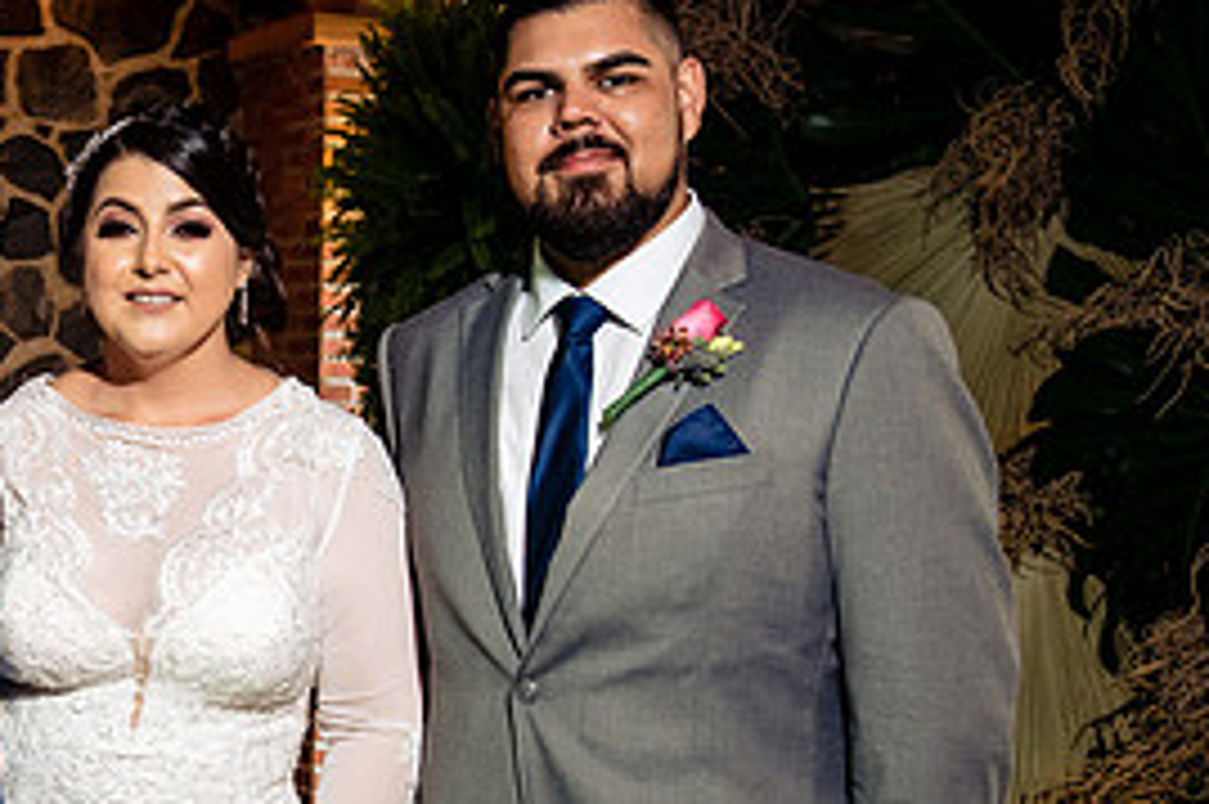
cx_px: -49
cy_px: 496
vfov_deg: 16.6
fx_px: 2752
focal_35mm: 82
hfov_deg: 23.5
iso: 2000
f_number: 7.1
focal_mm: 38
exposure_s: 1/125
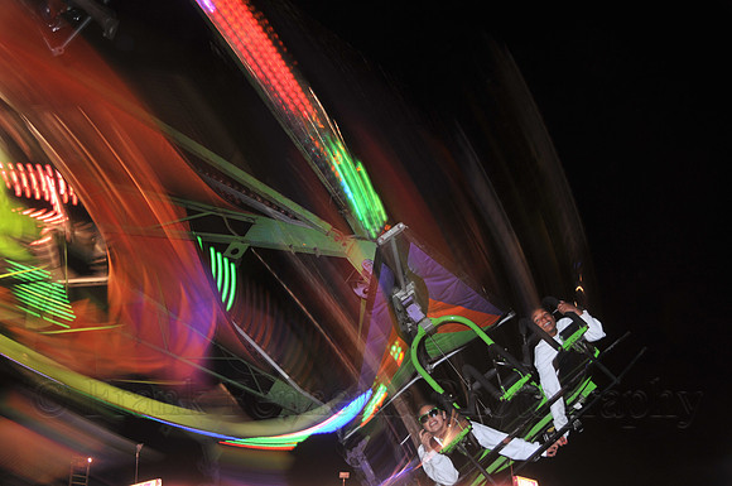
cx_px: 366
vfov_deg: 31.8
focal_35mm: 42
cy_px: 243
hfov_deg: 46.5
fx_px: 853
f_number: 4
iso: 200
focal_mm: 28
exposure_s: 1/4
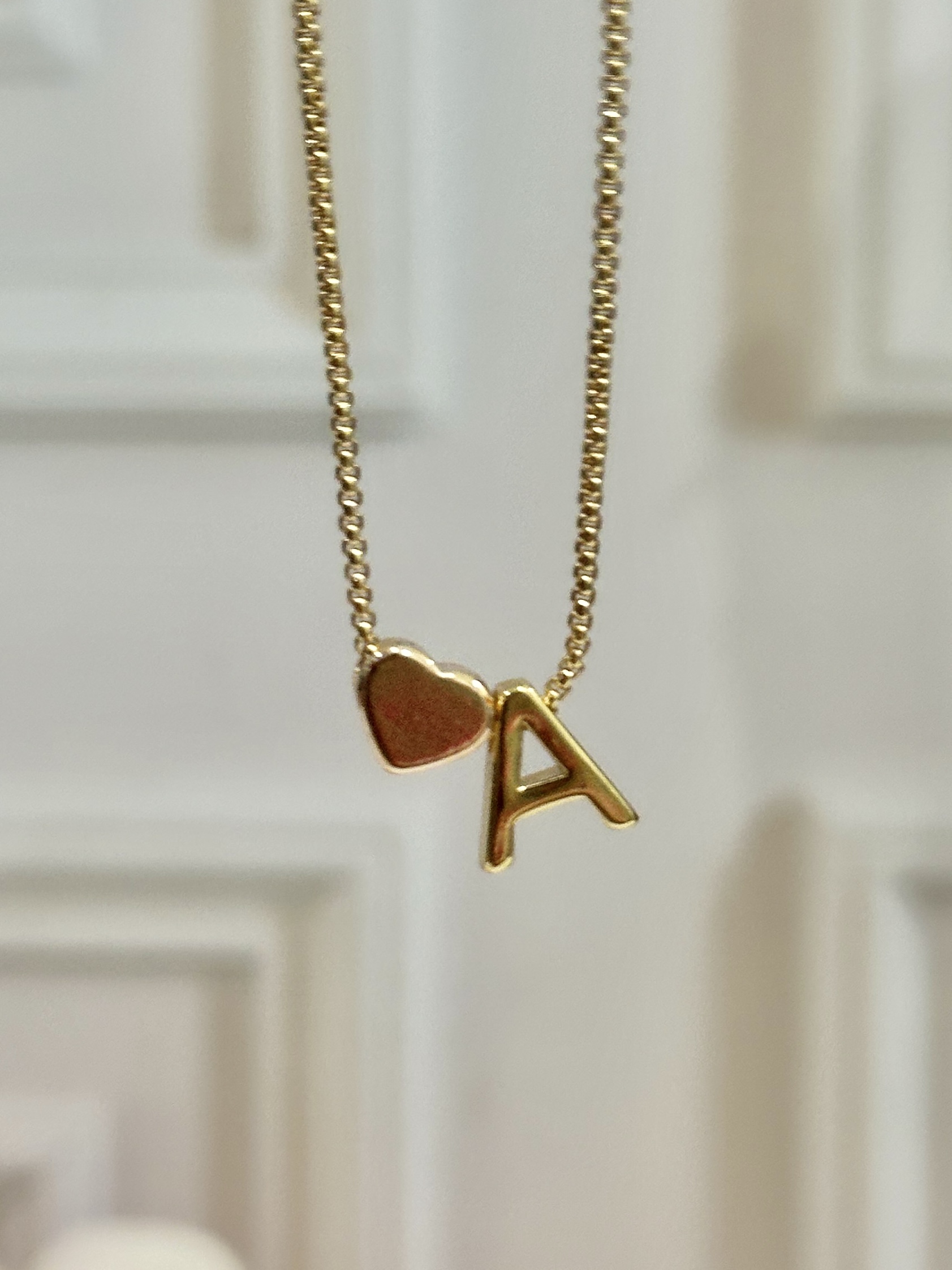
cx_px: 476
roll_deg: -1.1
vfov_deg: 39.7
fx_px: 1760
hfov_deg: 30.3
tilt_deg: -9.6
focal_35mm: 48
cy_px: 635
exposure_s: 1/60
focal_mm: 6.86
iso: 160
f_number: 1.78
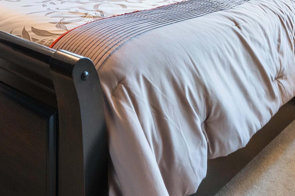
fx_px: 401
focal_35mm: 49
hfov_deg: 40.1
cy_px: -73
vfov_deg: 23.6
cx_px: 111
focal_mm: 16
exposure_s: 1/1.67
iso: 250
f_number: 9
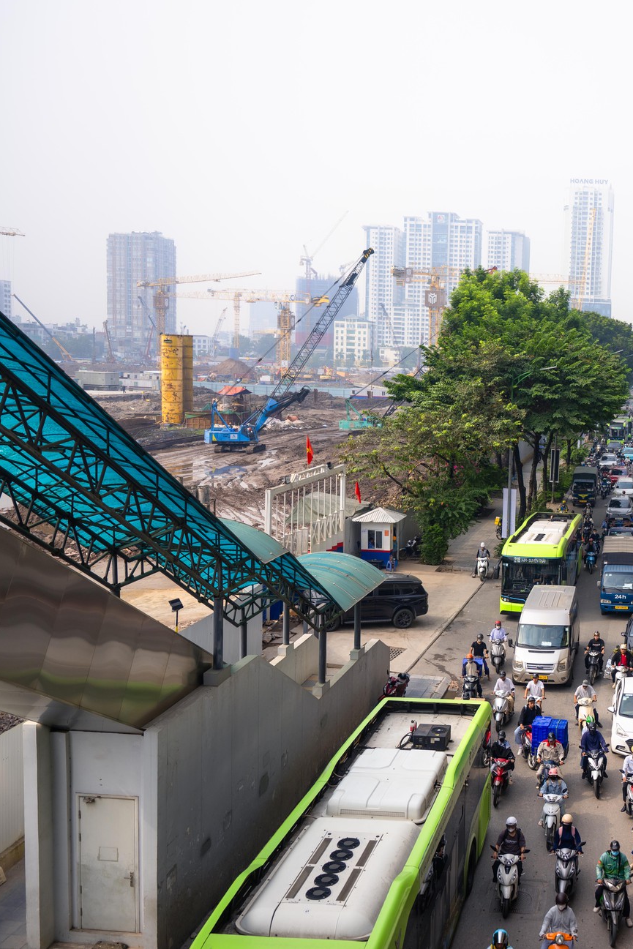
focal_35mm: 37
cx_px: 599
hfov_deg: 33.5
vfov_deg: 51.9
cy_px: 462
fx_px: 976
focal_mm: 24
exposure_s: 1/1000
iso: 80
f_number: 2.8
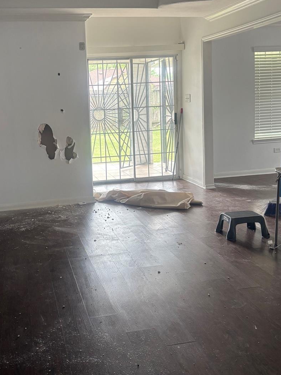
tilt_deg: -6.1
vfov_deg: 48.6
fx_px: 411
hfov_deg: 37.3
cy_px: 147
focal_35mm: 38
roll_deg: +2.4
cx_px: 94
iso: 125
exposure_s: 1/122
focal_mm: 5.96
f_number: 1.6
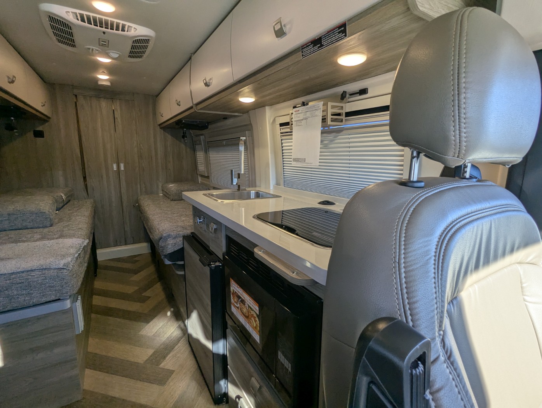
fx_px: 251
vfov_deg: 78.2
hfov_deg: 94.4
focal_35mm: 16
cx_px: 271
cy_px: 204
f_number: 2.2
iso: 43
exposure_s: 1/198
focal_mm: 2.35
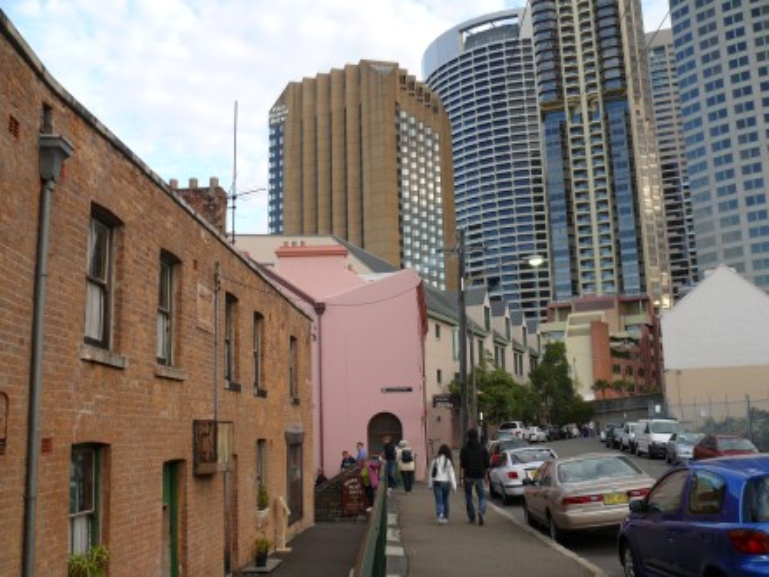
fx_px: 778
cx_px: 384
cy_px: 288
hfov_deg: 52.6
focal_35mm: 35
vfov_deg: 40.7
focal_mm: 7.4
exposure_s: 1/160
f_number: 4
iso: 100
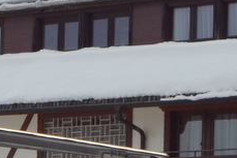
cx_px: -485
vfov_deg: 5.0
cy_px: 201
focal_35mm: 272
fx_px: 1792
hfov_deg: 6.8
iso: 100
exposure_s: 1/200
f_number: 13
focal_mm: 26
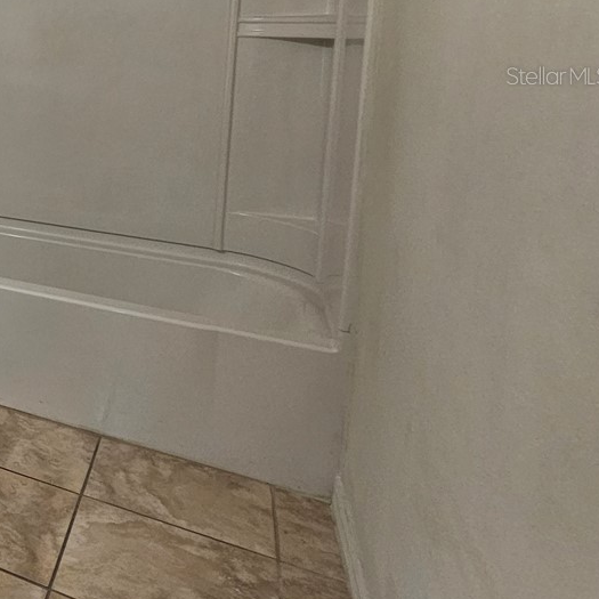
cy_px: 75
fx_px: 685
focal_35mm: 35
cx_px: -299
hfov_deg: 29.1
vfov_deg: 43.7
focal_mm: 2.2
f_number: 2.2
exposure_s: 1/60
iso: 160
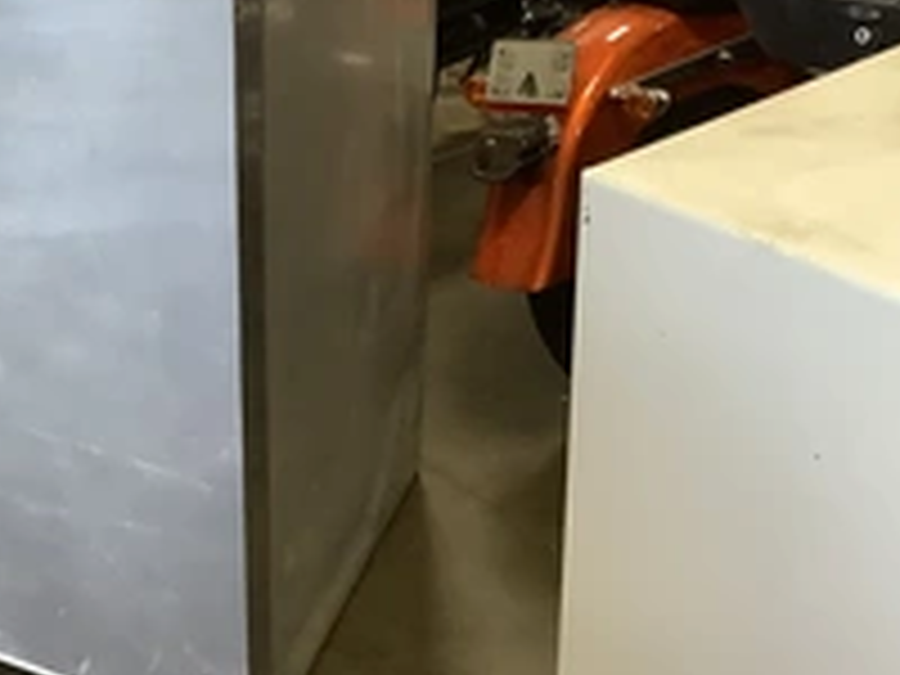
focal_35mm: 62
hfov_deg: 29.5
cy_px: 68
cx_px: 36
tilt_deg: -22.4
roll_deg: +3.4
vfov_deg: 23.0
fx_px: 1612
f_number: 2.4
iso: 200
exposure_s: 1/60
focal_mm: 3.3
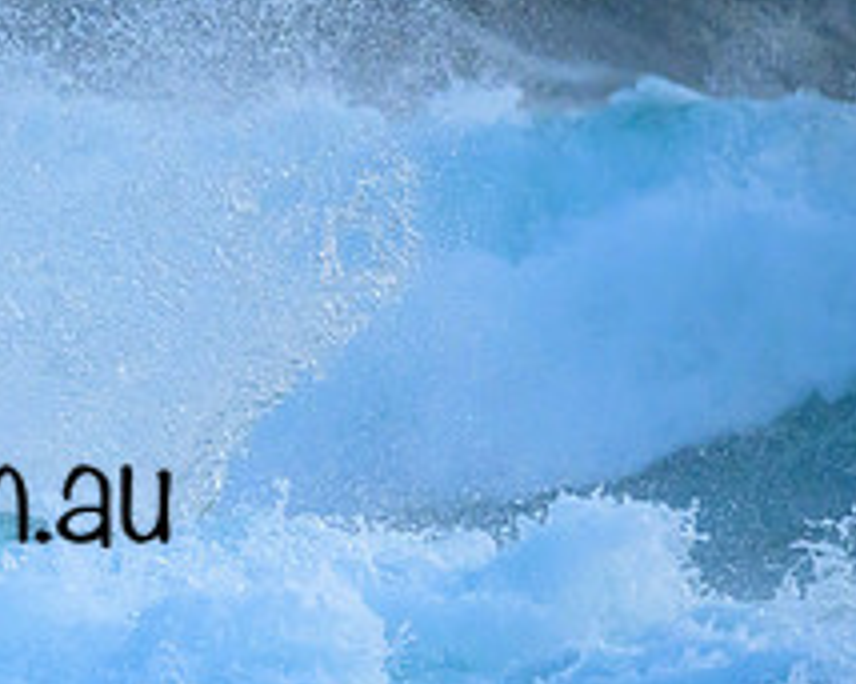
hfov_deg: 0.9
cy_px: 450
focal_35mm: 2082
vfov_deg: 0.7
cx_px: -252
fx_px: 52722
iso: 5000
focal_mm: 800
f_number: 6.3
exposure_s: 1/2500
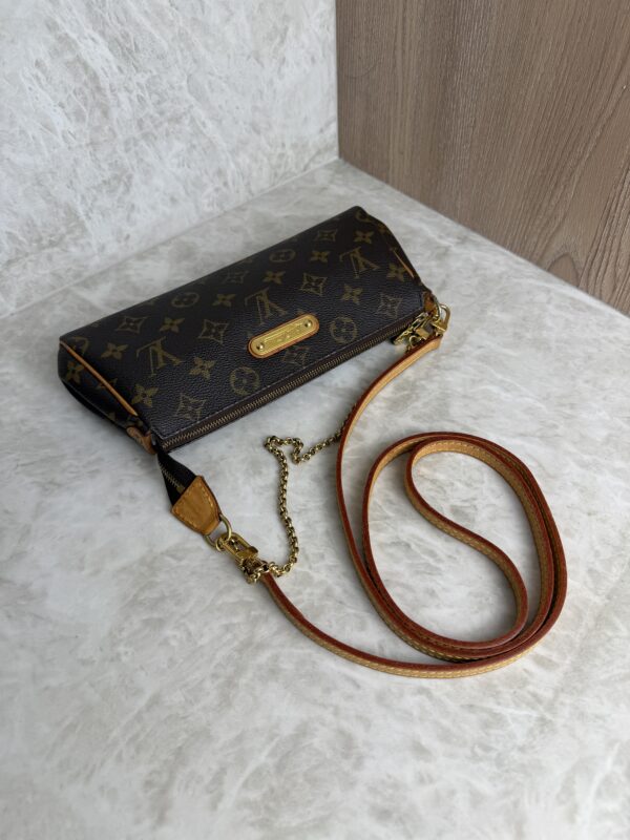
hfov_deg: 56.8
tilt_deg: -51.4
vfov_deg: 71.6
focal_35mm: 24
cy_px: 420
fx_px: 582
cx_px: 315
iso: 64
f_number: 1.78
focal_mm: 6.76
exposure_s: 1/173
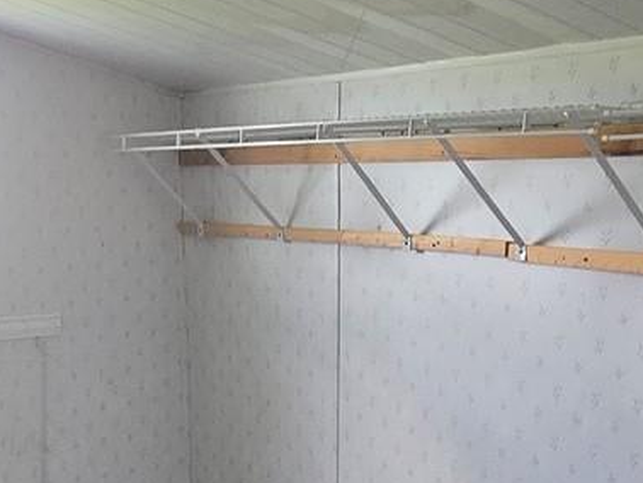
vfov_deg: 25.6
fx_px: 1022
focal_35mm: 55
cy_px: 451
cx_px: 145
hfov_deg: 34.0
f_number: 2.2
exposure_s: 1/60
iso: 320
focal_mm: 2.2
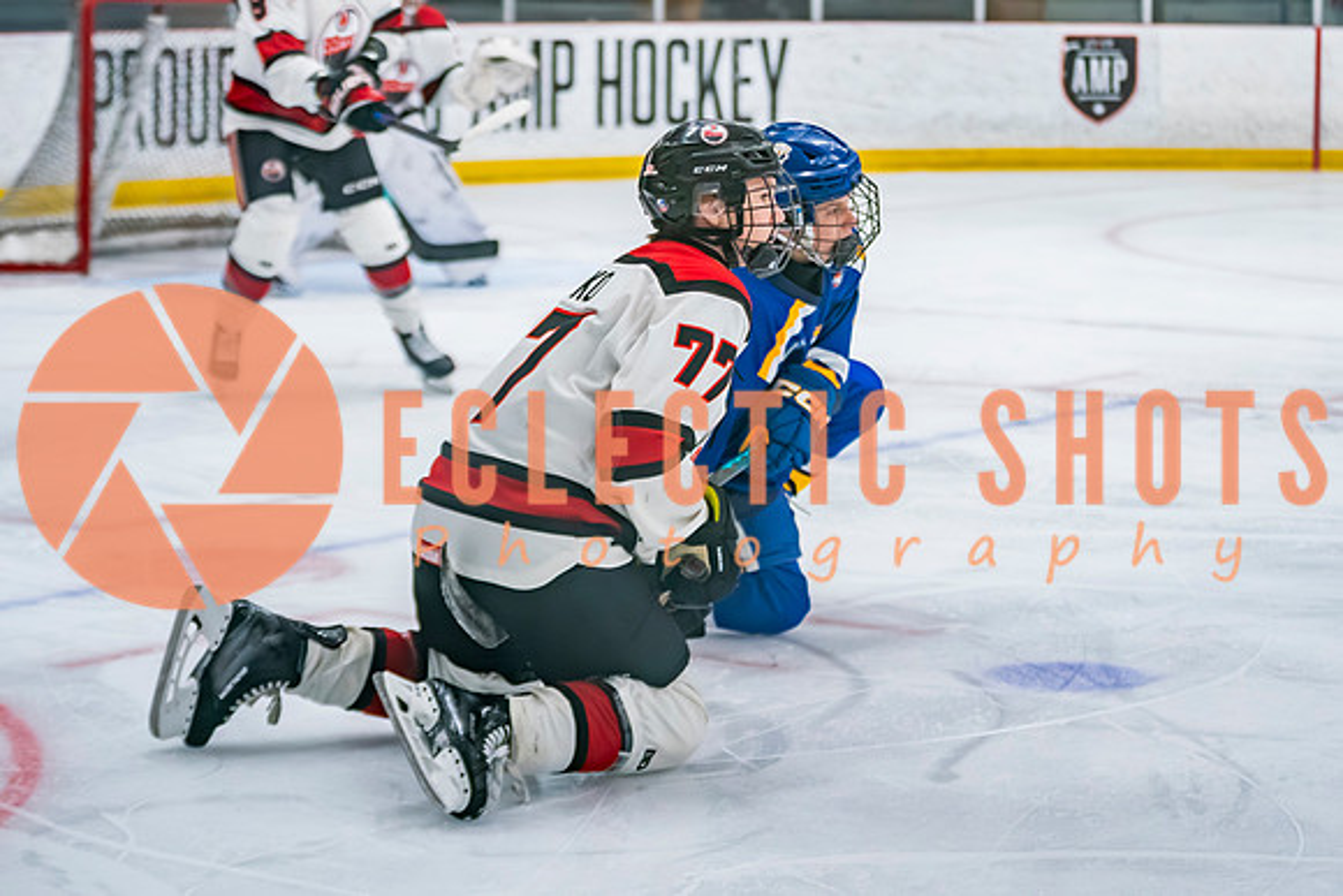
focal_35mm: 97
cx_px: 774
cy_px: 315
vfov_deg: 14.2
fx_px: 3601
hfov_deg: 21.1
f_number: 2.8
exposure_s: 1/640
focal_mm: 70
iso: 2500
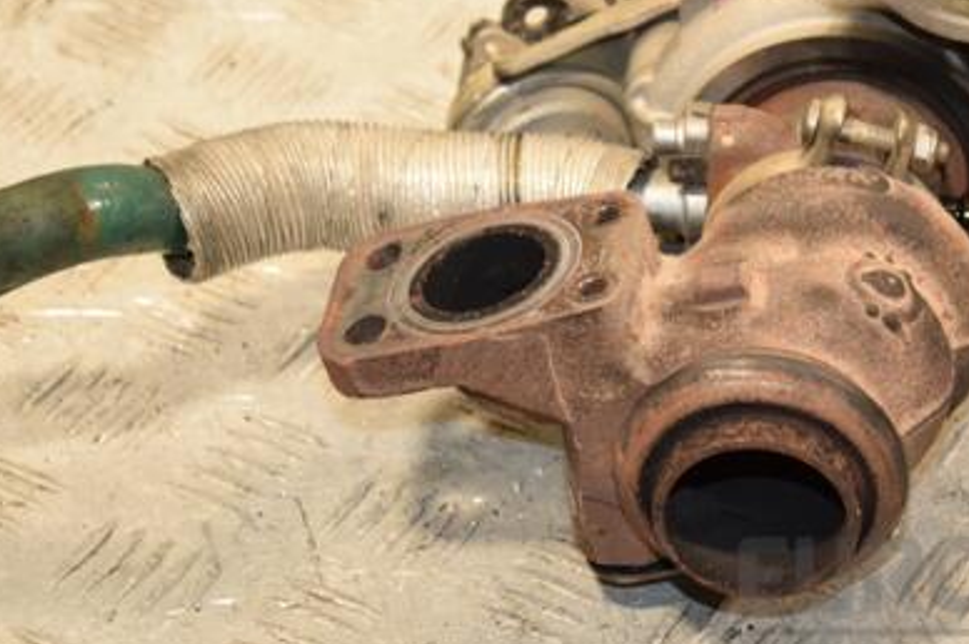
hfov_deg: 14.2
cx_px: 692
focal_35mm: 144
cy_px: 242
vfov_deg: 9.5
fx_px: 3873
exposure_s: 1/200
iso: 800
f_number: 5.3
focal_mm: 62
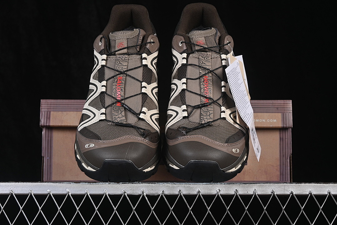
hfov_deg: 27.0
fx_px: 702
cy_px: 112
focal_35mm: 75
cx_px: 168
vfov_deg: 18.2
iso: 160
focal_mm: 50
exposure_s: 1/80
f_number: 7.1
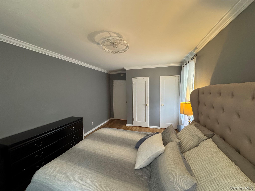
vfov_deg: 85.7
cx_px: 128
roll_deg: +0.6
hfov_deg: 102.1
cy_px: 96
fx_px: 103
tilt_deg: -4.1
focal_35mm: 14
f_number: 2.2
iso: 400
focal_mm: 2.22
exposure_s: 1/60
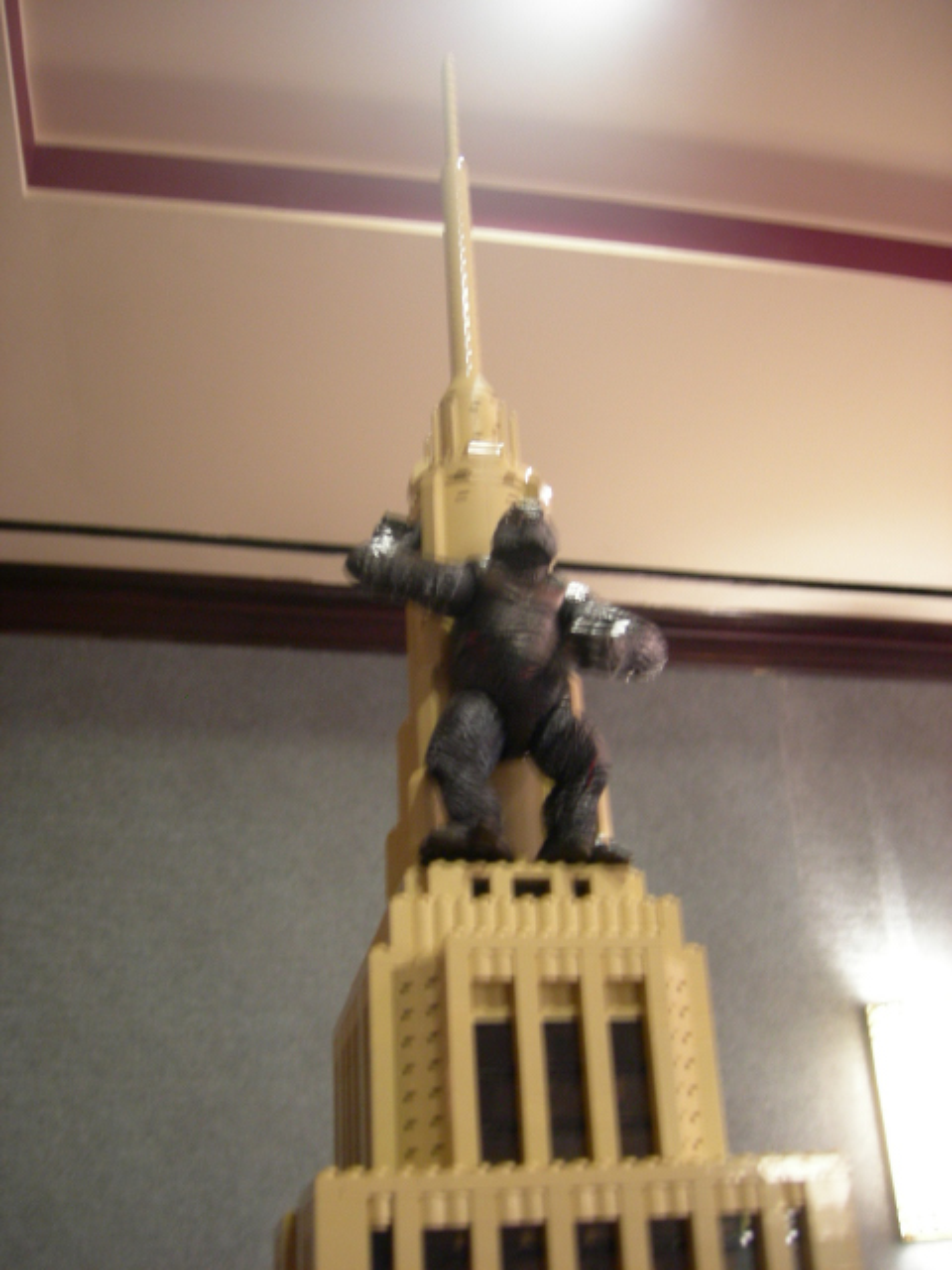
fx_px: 1320
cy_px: 635
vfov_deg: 51.4
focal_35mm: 36
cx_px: 476
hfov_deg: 39.7
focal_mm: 7.5
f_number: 2.7
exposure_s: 1/3.2
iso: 200
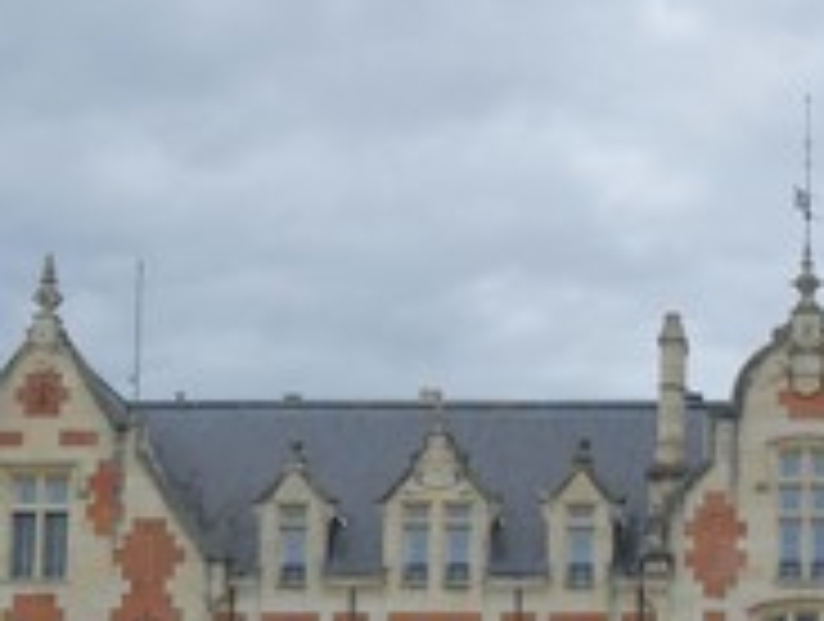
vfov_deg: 15.1
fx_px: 2242
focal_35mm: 94
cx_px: 851
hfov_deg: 20.1
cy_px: 781
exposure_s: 1/320
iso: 125
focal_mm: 10.11
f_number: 5.6
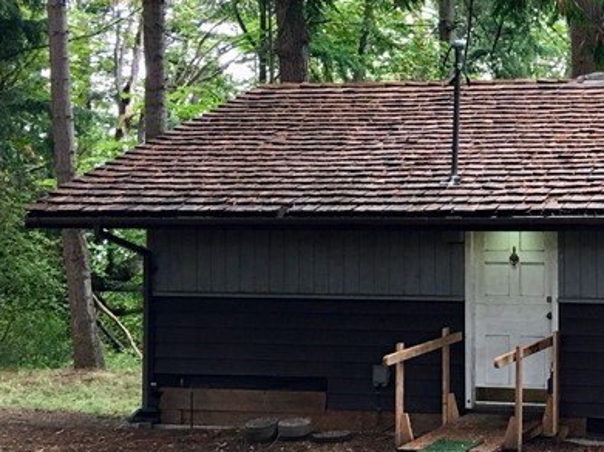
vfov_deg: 19.4
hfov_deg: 23.7
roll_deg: +0.1
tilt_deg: -1.2
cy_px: 182
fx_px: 1326
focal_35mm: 76
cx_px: 701
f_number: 2.2
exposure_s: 1/30
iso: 32
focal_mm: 4.15
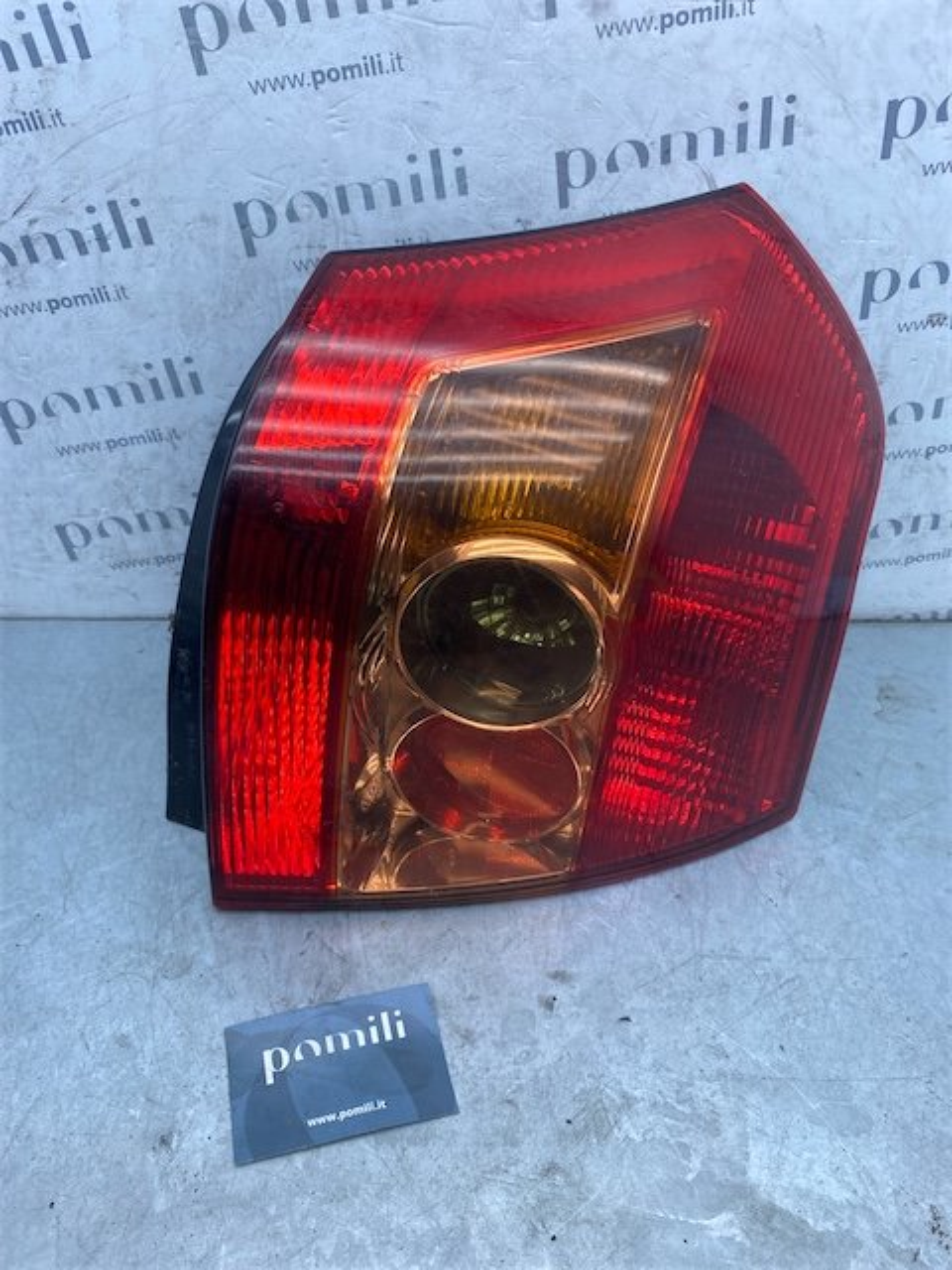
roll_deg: -3.0
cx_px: 476
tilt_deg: -42.1
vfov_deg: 67.3
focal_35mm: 26
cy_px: 635
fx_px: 953
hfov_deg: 53.1
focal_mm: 4.25
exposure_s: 1/594
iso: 32
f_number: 1.8
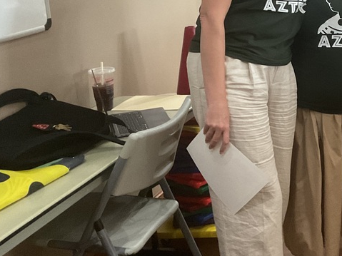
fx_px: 612
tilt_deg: -10.4
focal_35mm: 62
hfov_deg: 28.9
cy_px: 34
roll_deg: +3.0
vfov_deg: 23.1
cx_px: 356
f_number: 1.8
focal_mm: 3
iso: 320
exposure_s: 1/30
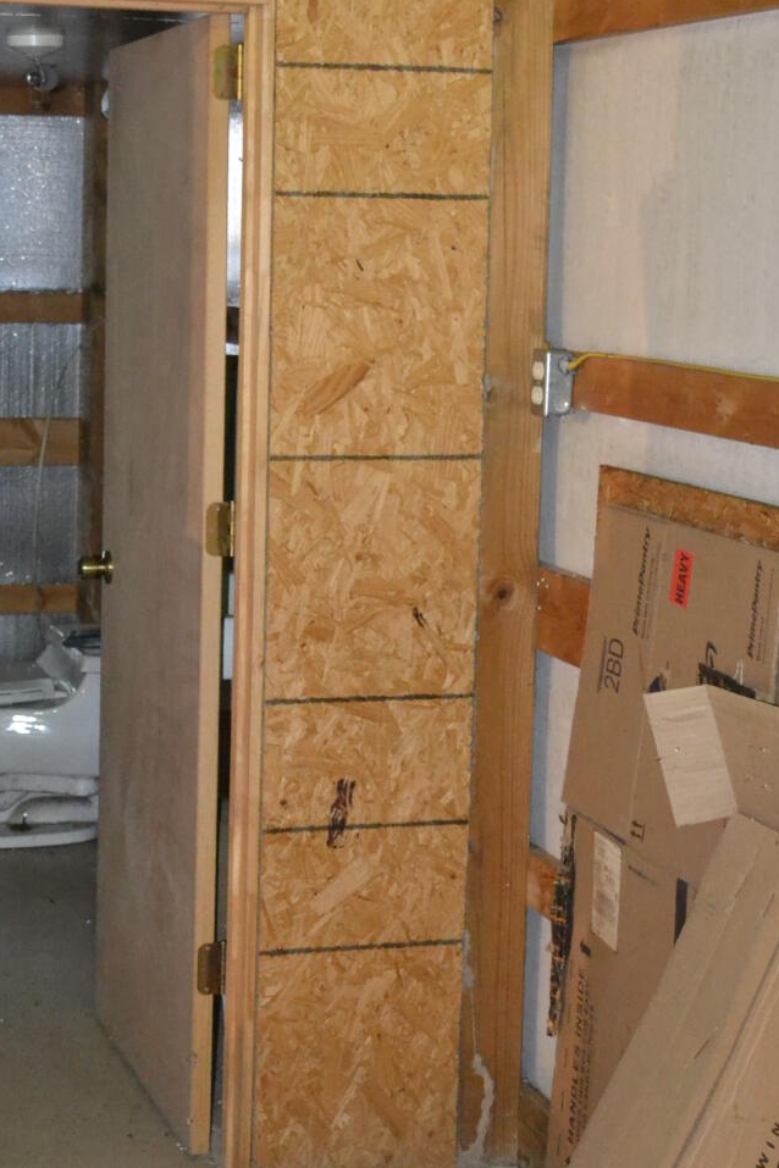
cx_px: -4
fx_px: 2239
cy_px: 394
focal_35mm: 69
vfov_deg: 29.1
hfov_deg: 19.2
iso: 3200
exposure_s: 1/60
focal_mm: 22
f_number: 3.8
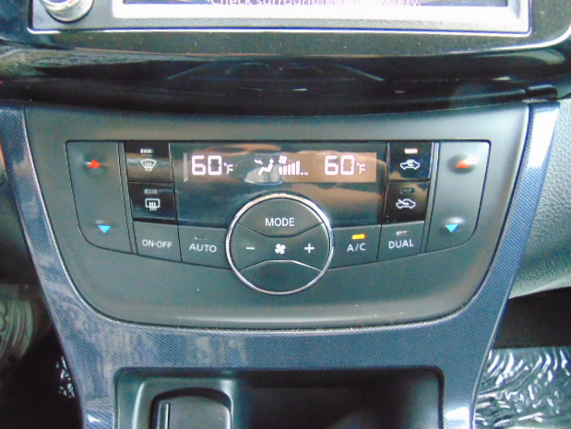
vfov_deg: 45.5
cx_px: 279
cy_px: 219
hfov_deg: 58.3
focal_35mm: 31
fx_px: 512
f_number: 3.1
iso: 800
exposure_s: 1/30
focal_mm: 5.4
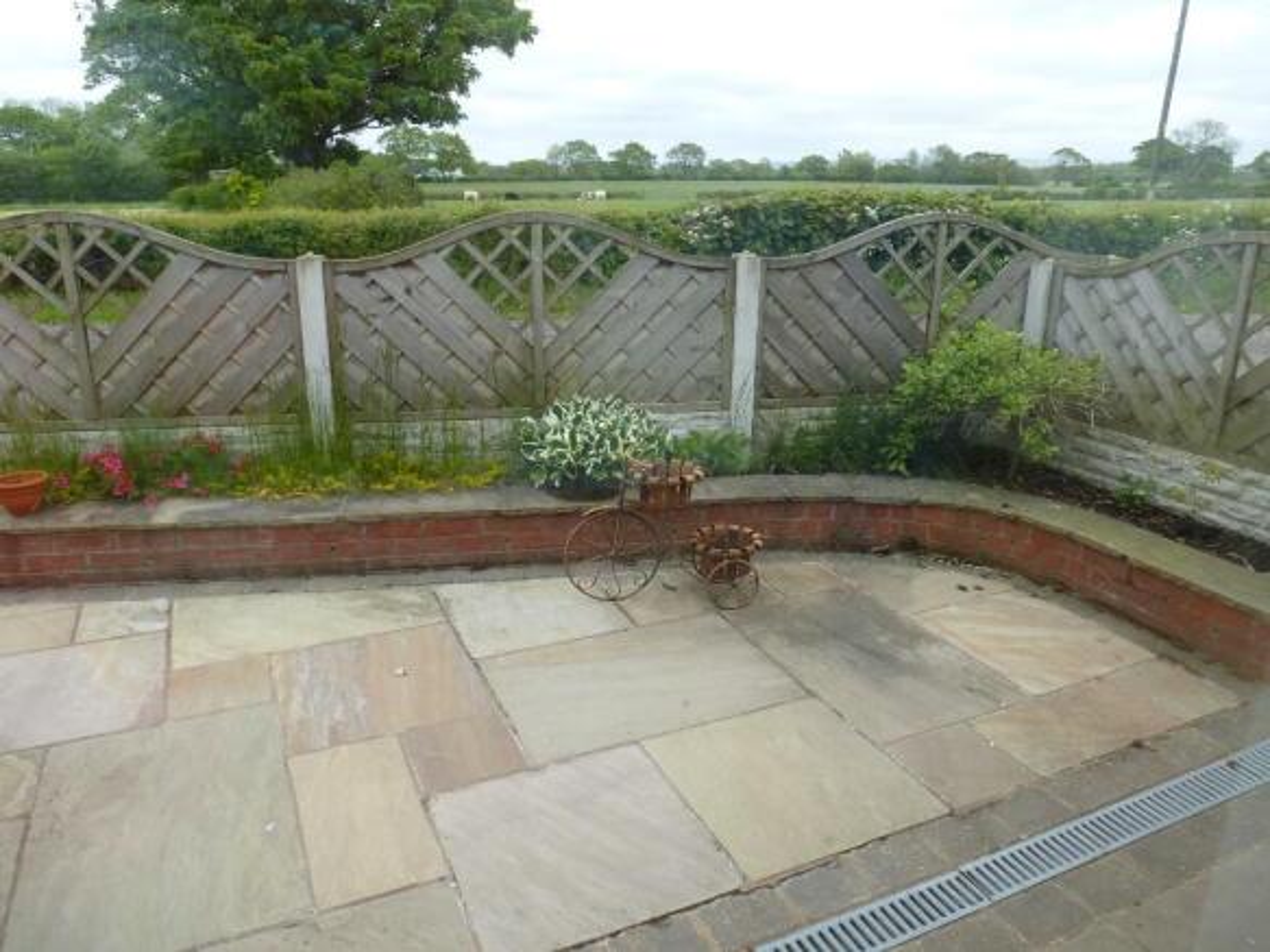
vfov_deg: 56.8
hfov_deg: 71.6
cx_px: 635
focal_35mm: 24
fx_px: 880
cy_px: 476
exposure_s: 1/160
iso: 100
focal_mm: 4.3
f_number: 4
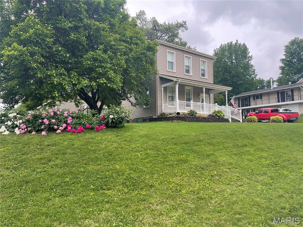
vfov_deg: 53.1
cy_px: 114
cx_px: 152
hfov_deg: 67.3
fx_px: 228
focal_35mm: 26
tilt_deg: +5.8
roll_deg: +0.6
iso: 32
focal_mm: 5.1
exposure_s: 1/556
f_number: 1.6
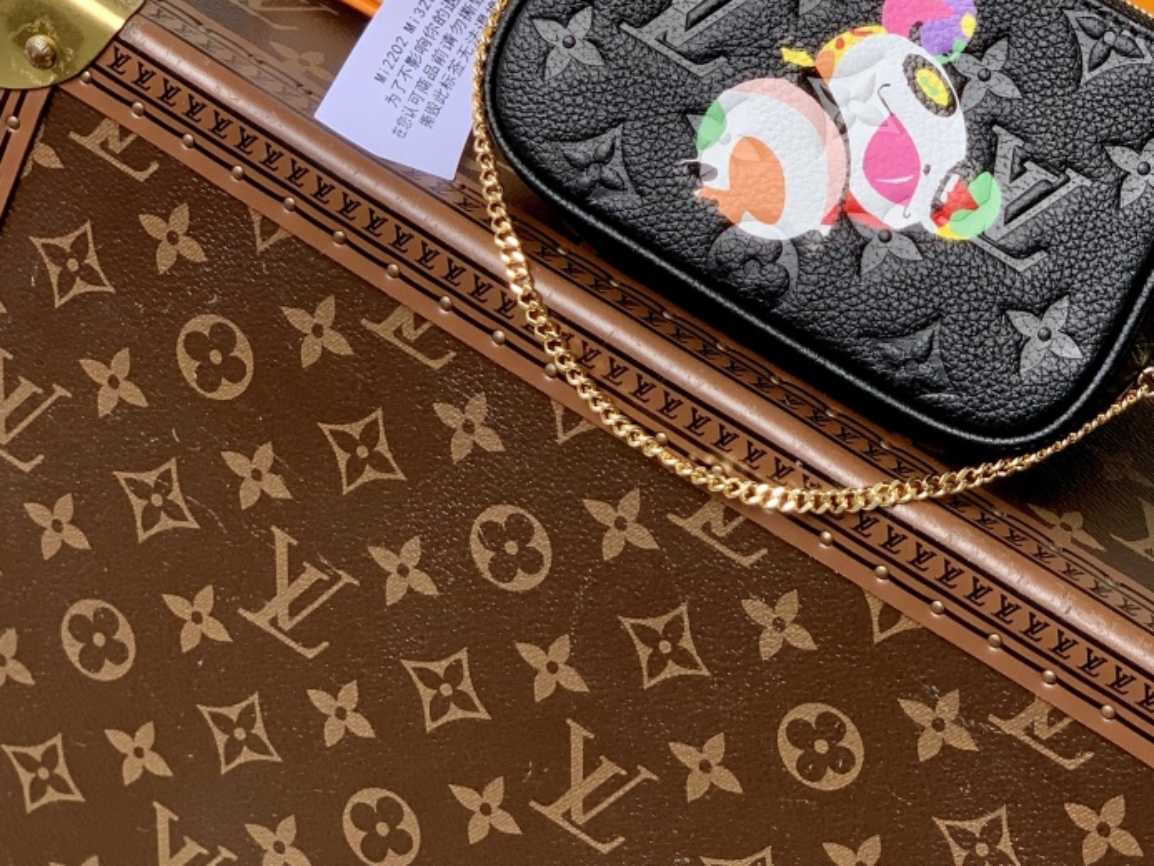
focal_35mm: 108
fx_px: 3601
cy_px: 142
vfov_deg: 13.6
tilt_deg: -21.2
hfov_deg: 18.1
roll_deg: -25.0
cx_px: 788
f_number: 2.4
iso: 25
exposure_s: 1/122
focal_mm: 6
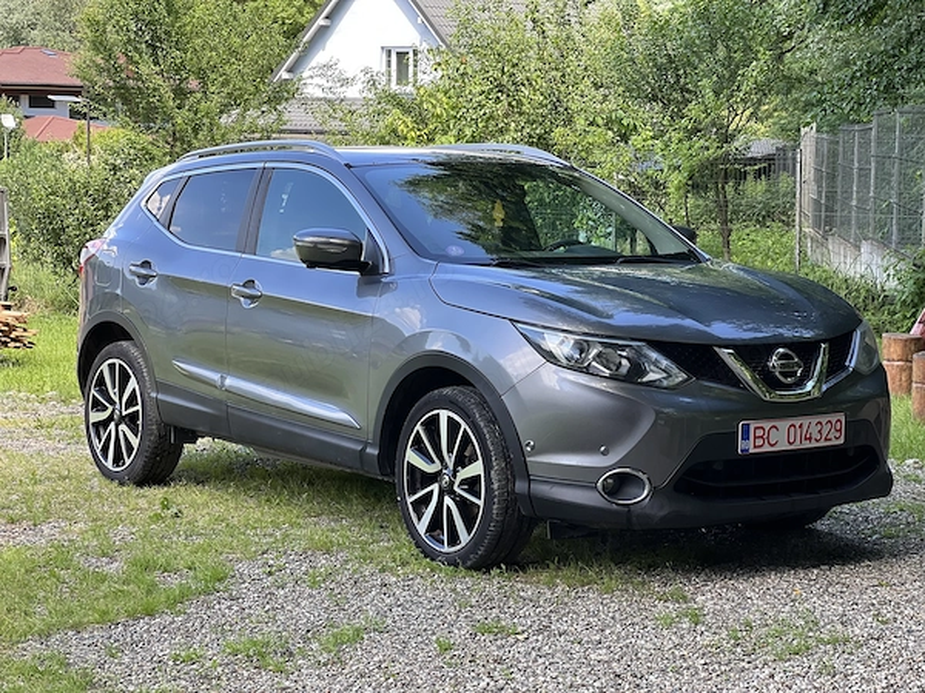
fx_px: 2058
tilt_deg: -6.8
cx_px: 462
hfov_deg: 25.3
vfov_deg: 19.1
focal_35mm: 77
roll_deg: -1.2
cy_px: 346
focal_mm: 9
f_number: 2.8
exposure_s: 1/121
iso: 50
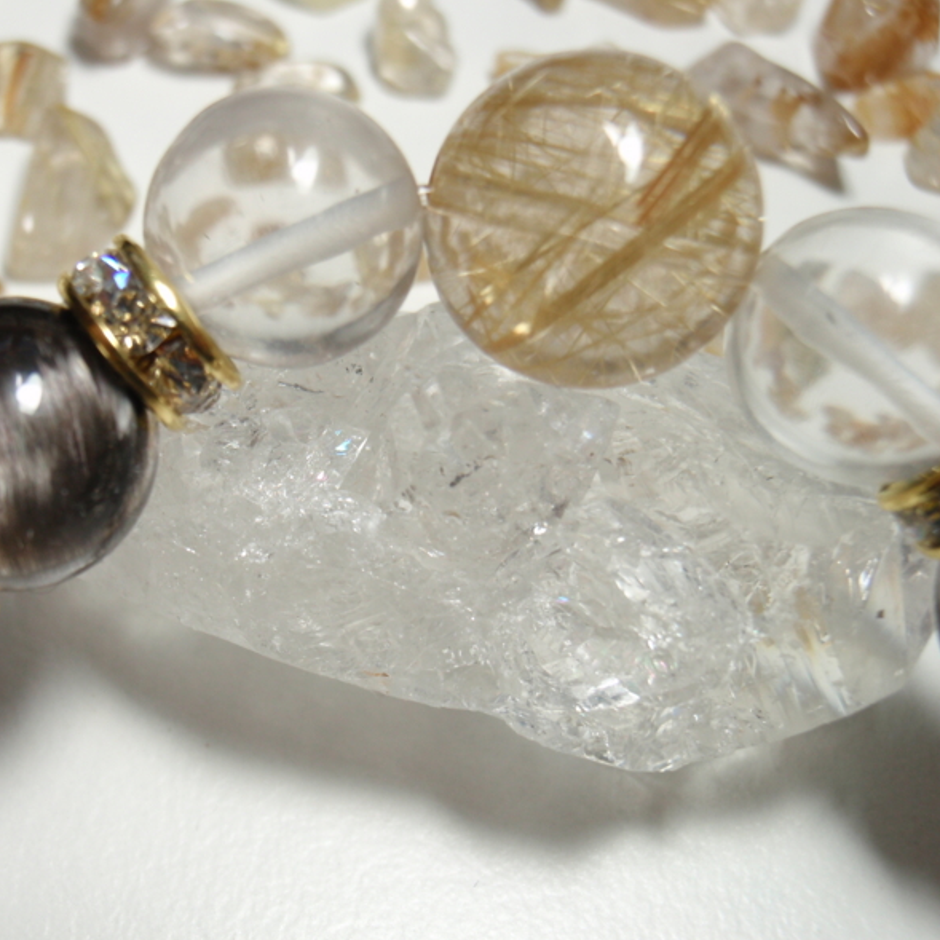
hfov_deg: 35.0
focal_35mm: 48
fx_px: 1475
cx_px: 310
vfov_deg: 35.4
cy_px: 469
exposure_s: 1/50
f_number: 3.9
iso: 100
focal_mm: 7.25
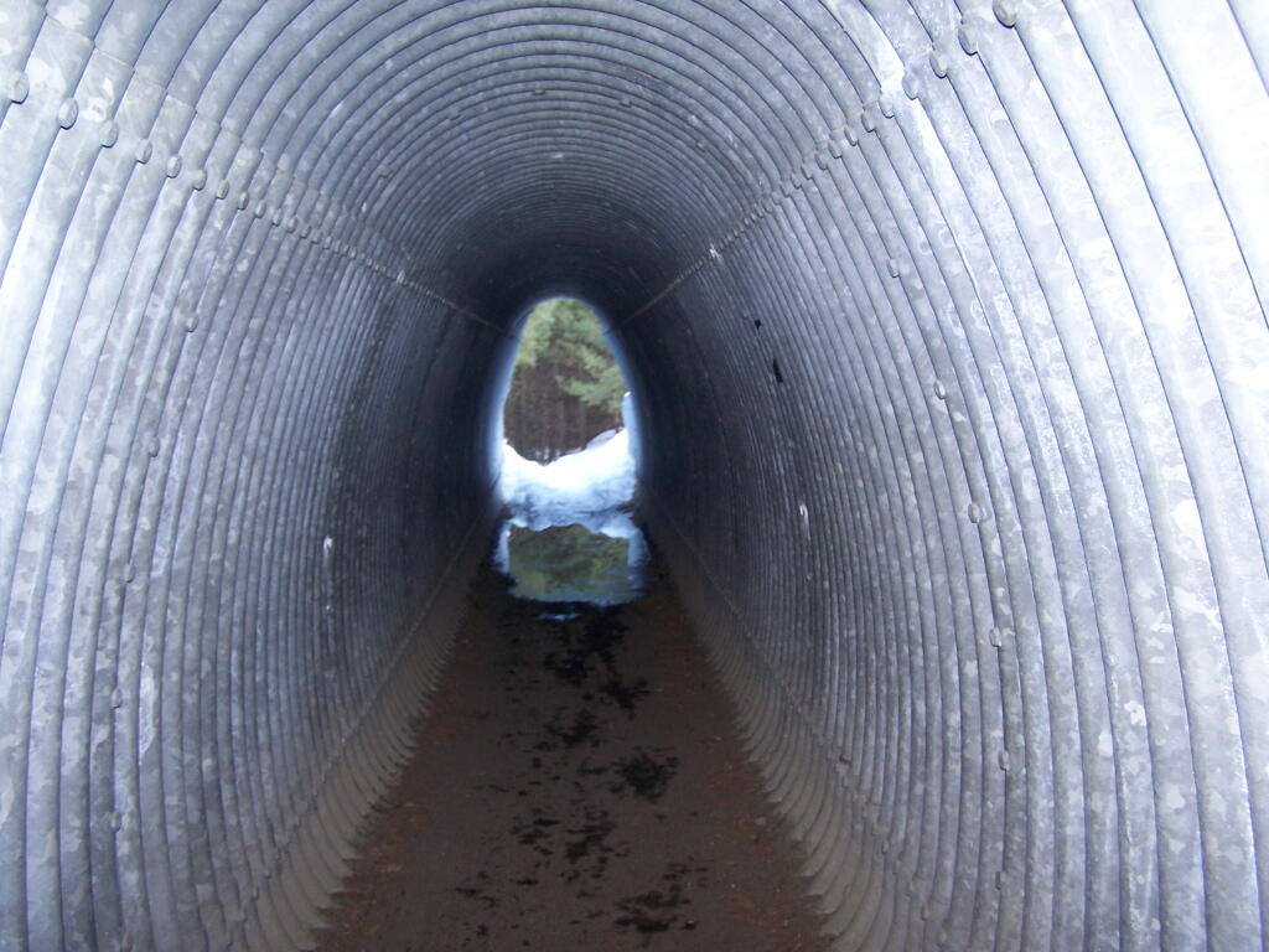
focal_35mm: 38
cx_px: 634
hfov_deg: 49.0
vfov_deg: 37.7
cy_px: 476
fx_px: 1393
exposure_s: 1/50
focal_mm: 6.3
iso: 140
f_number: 2.8
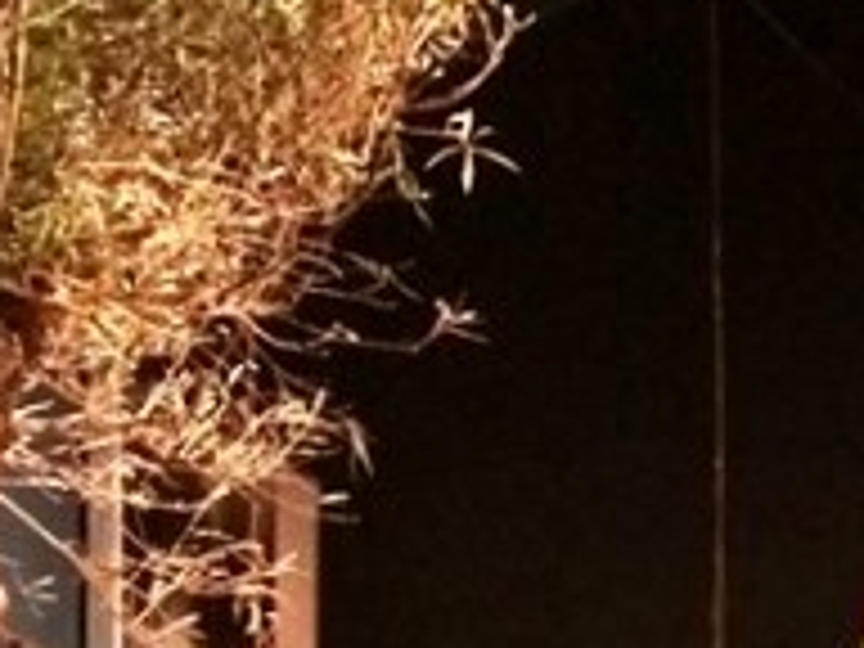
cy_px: 1204
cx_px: 1231
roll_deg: +0.6
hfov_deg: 14.0
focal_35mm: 133
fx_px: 3320
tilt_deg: -0.5
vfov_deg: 10.4
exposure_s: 1/17
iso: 320
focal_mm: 4.15
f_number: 2.2
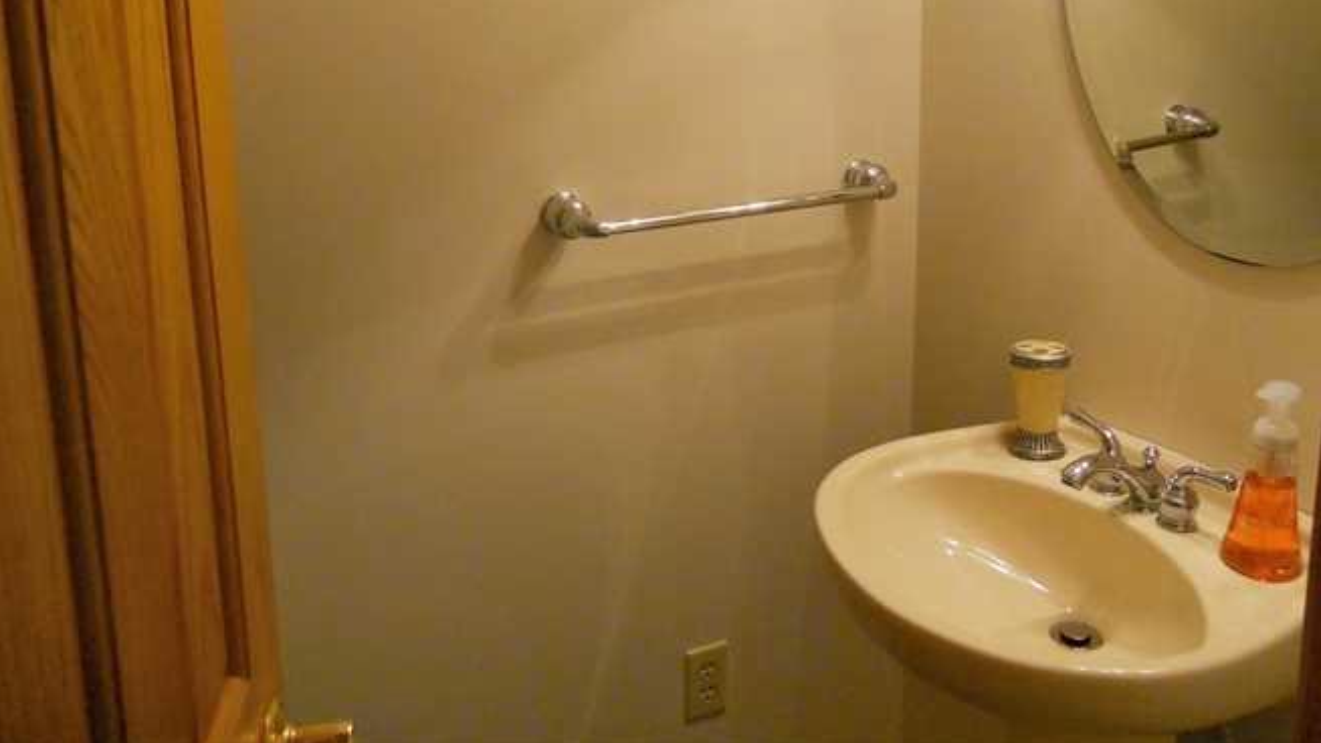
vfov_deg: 31.9
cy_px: 145
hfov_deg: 55.1
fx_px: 1261
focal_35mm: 36
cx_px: 741
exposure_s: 1/30
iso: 320
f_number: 3.2
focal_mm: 4.9
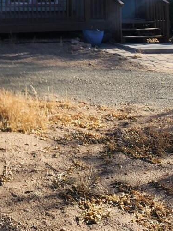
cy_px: 7
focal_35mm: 52
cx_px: -48
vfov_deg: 34.0
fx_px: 347
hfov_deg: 24.6
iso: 50
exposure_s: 1/937
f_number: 2.2
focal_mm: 2.2
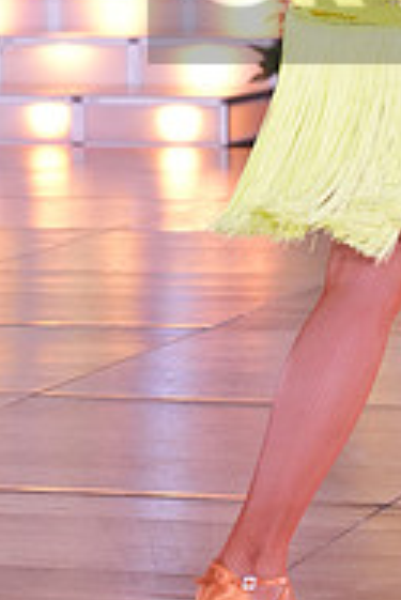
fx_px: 3252
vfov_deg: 10.4
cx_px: 592
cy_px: -42
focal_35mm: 195
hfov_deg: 7.0
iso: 2500
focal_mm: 63
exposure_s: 1/400
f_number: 4
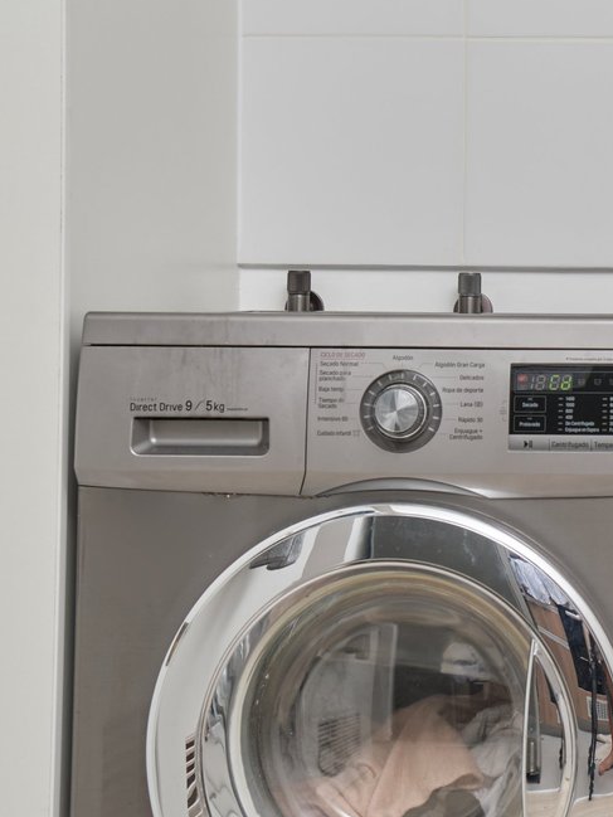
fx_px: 1888
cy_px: 278
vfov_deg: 24.3
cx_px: 655
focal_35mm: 80
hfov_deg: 17.9
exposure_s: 1/50
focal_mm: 20
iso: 160
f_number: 4
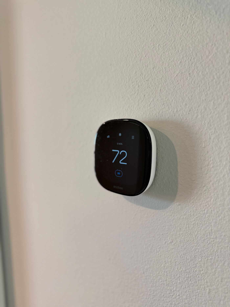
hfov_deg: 56.8
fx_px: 213
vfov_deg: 71.6
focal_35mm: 24
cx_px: 115
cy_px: 154
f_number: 1.78
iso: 250
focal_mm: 6.76
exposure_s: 1/60
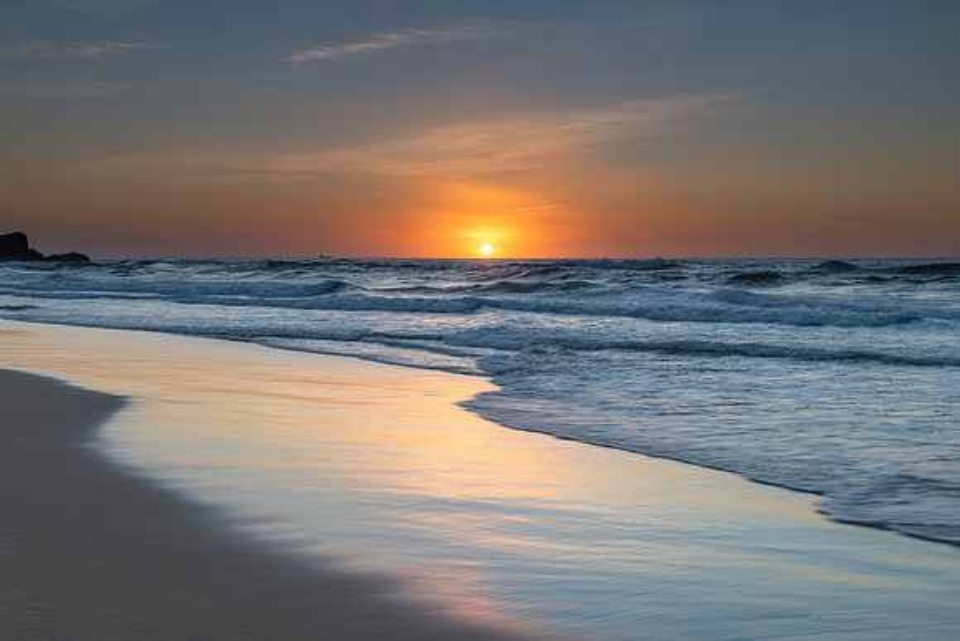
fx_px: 1028
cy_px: 320
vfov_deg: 34.6
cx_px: 480
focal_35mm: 39
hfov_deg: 50.0
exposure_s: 1/13
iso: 31
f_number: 8
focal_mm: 38
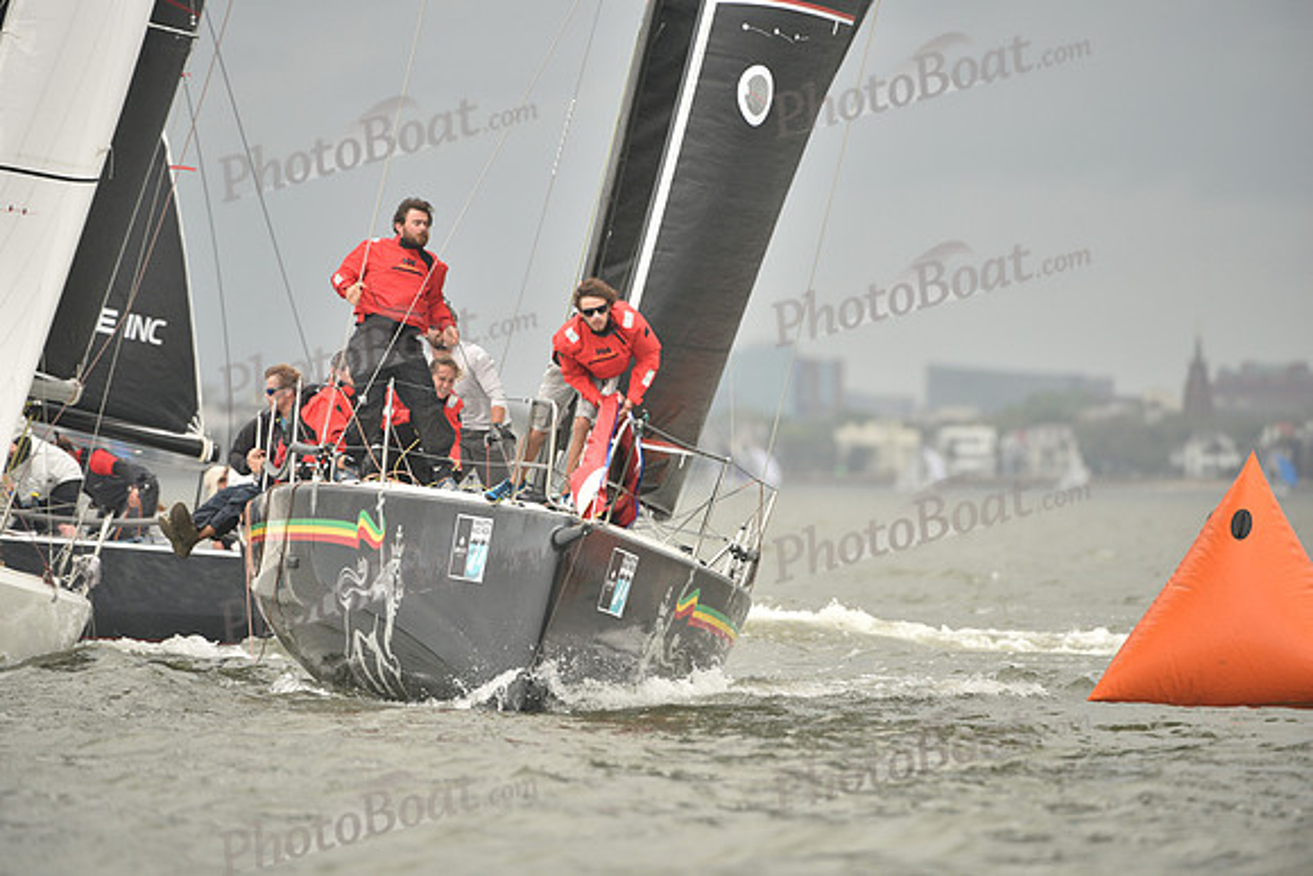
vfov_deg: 3.4
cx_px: 656
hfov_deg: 5.2
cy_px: 438
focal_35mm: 400
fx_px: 14592
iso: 400
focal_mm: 400
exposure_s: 1/800
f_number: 4.5
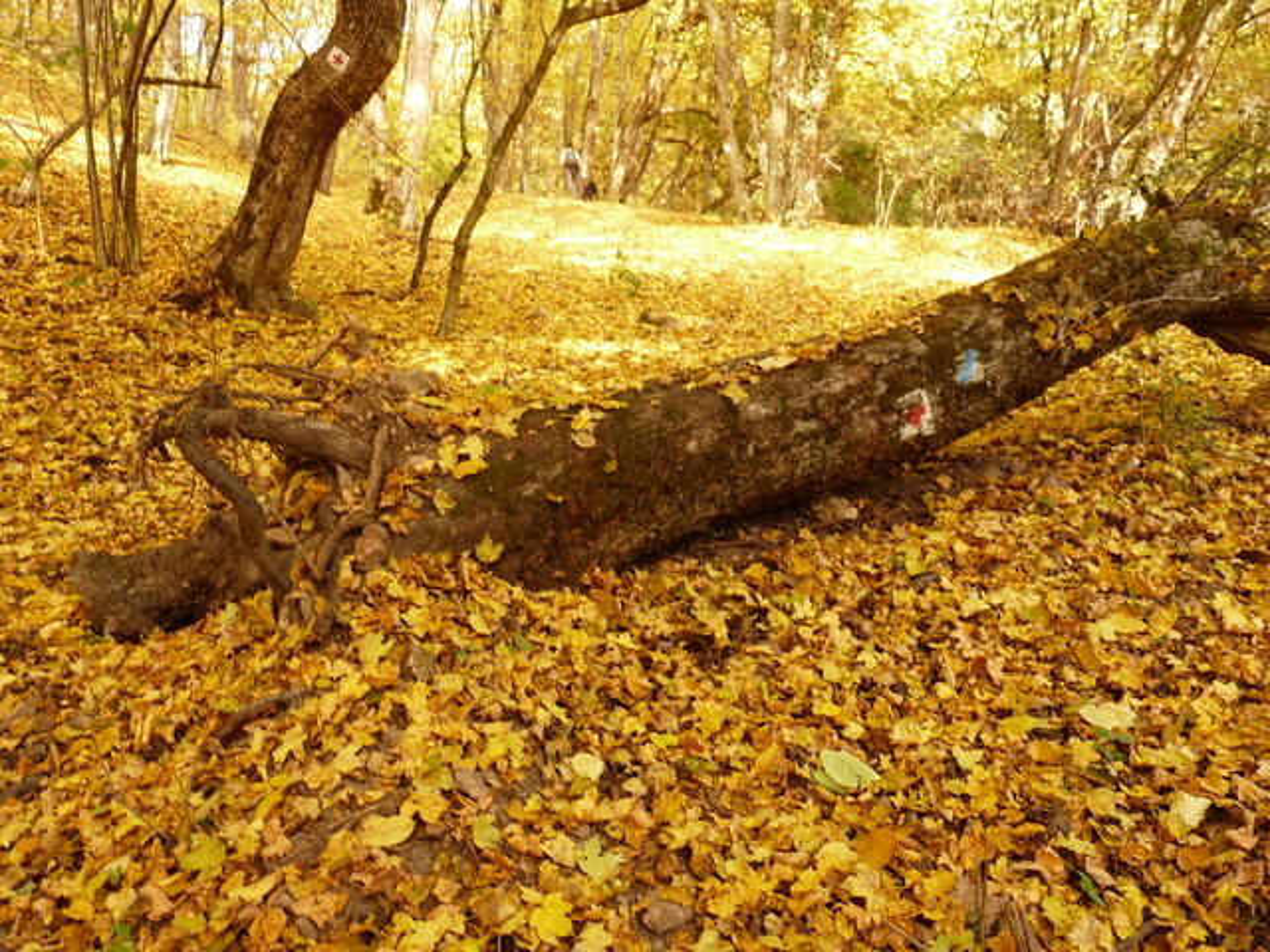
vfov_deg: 51.4
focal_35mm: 27
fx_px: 991
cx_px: 635
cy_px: 476
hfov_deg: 65.3
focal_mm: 4.8
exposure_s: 1/30
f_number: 2.8
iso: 100
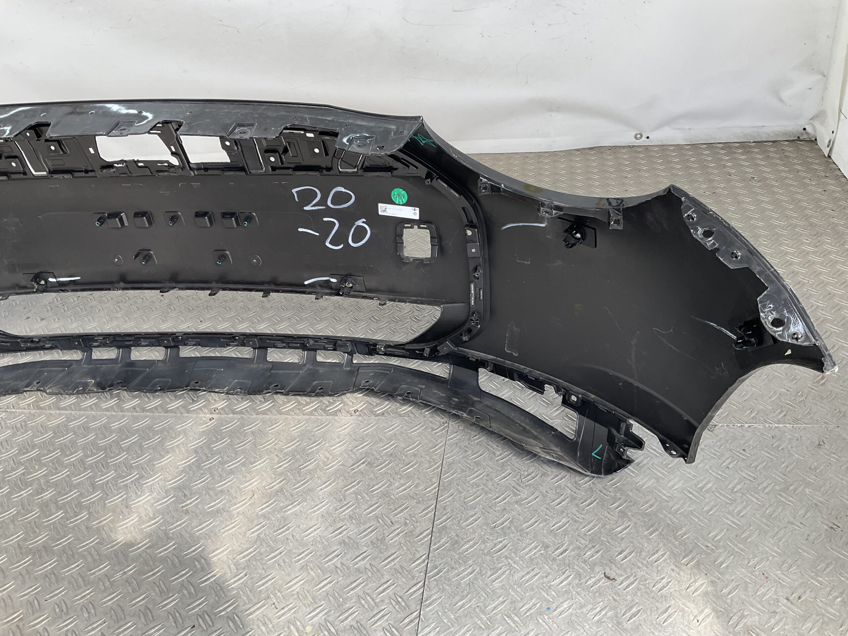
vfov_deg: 48.2
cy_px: 318
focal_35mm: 29
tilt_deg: -33.6
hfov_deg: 61.7
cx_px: 424
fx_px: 710
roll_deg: +8.1
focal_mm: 3
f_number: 1.8
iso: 16
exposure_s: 1/190
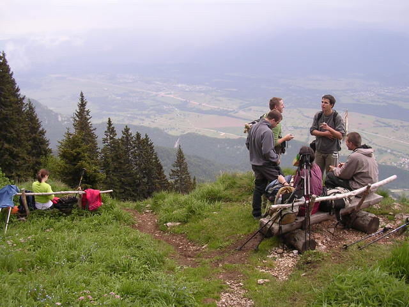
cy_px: 154
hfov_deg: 49.0
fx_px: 449
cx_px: 204
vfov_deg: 37.7
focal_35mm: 38
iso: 100
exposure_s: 1/168
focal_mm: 5.8
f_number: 2.8
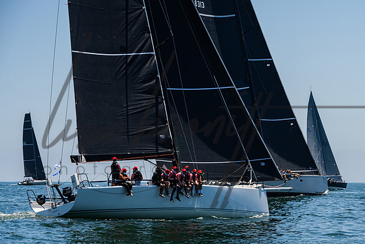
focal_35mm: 143
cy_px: 151
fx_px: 1452
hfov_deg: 14.3
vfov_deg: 9.6
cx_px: 221
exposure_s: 1/2500
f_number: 8
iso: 500
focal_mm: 115
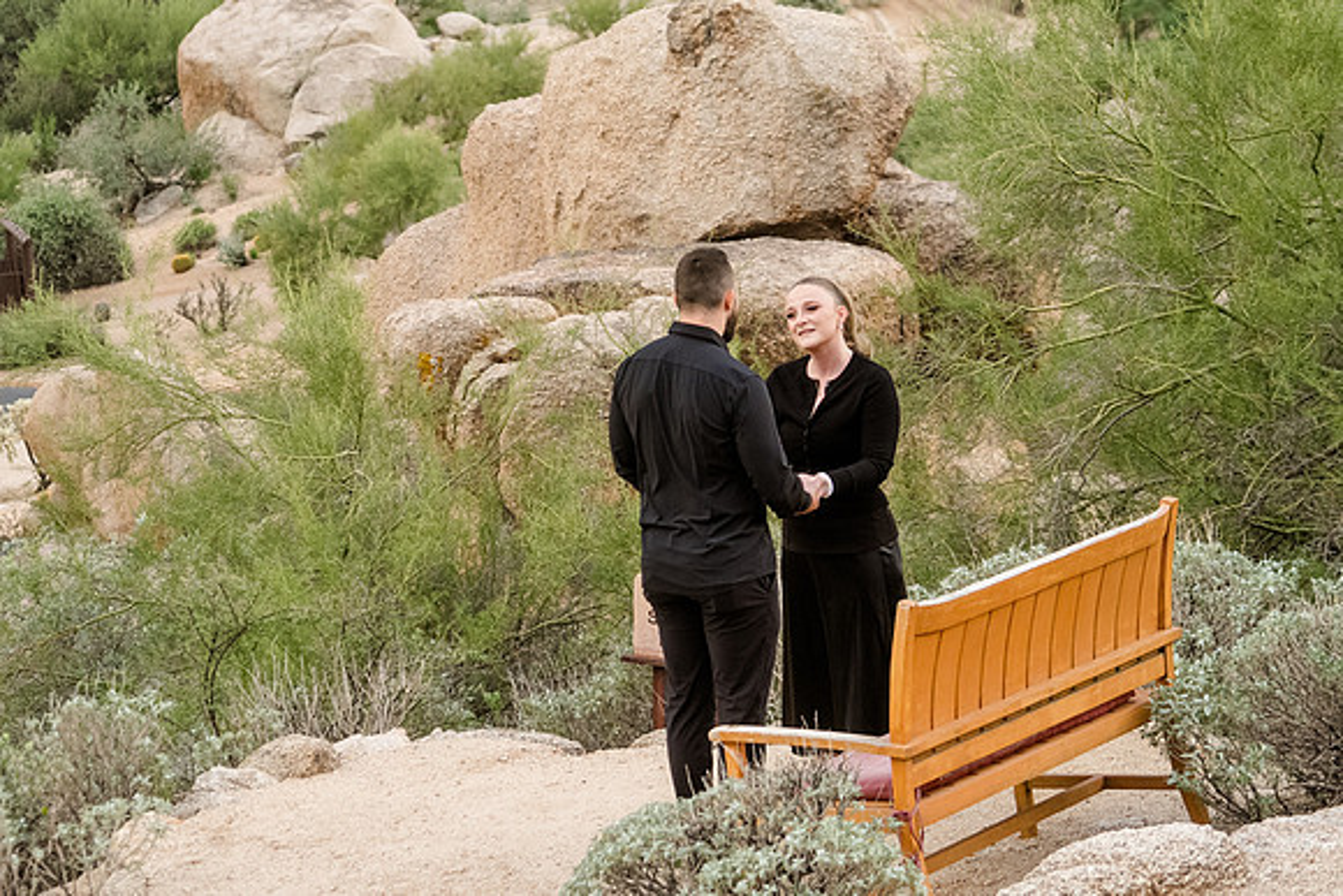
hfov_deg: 15.3
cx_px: 436
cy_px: 291
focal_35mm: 134
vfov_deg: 10.3
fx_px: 4988
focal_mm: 99
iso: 1600
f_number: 5.6
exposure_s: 1/640
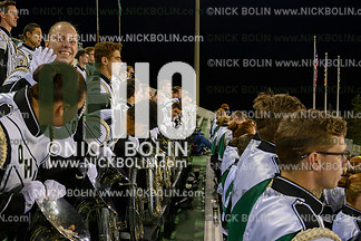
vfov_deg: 31.2
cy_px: 115
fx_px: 431
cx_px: 117
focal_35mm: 43
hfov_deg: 44.7
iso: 2000
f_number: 4
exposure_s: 1/250
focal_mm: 24
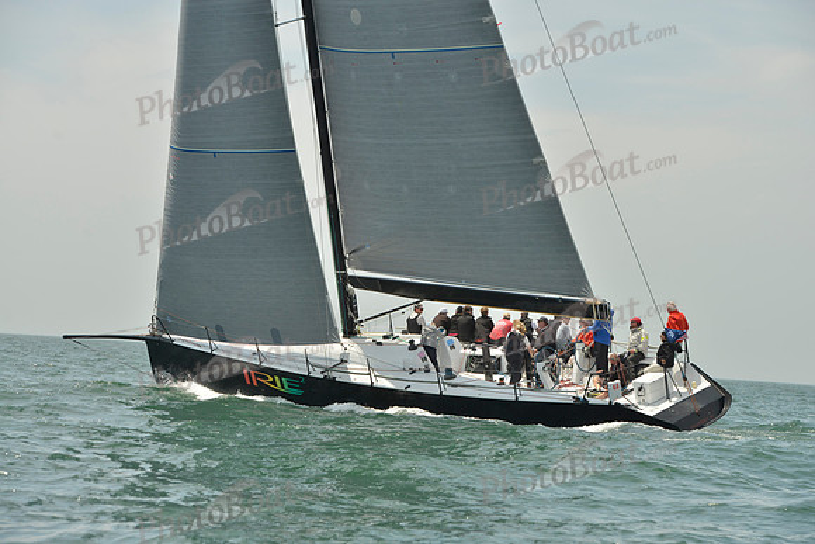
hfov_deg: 18.6
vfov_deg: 12.5
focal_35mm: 110
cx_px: 408
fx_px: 2491
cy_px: 272
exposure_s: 1/1250
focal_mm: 110
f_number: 9
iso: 280
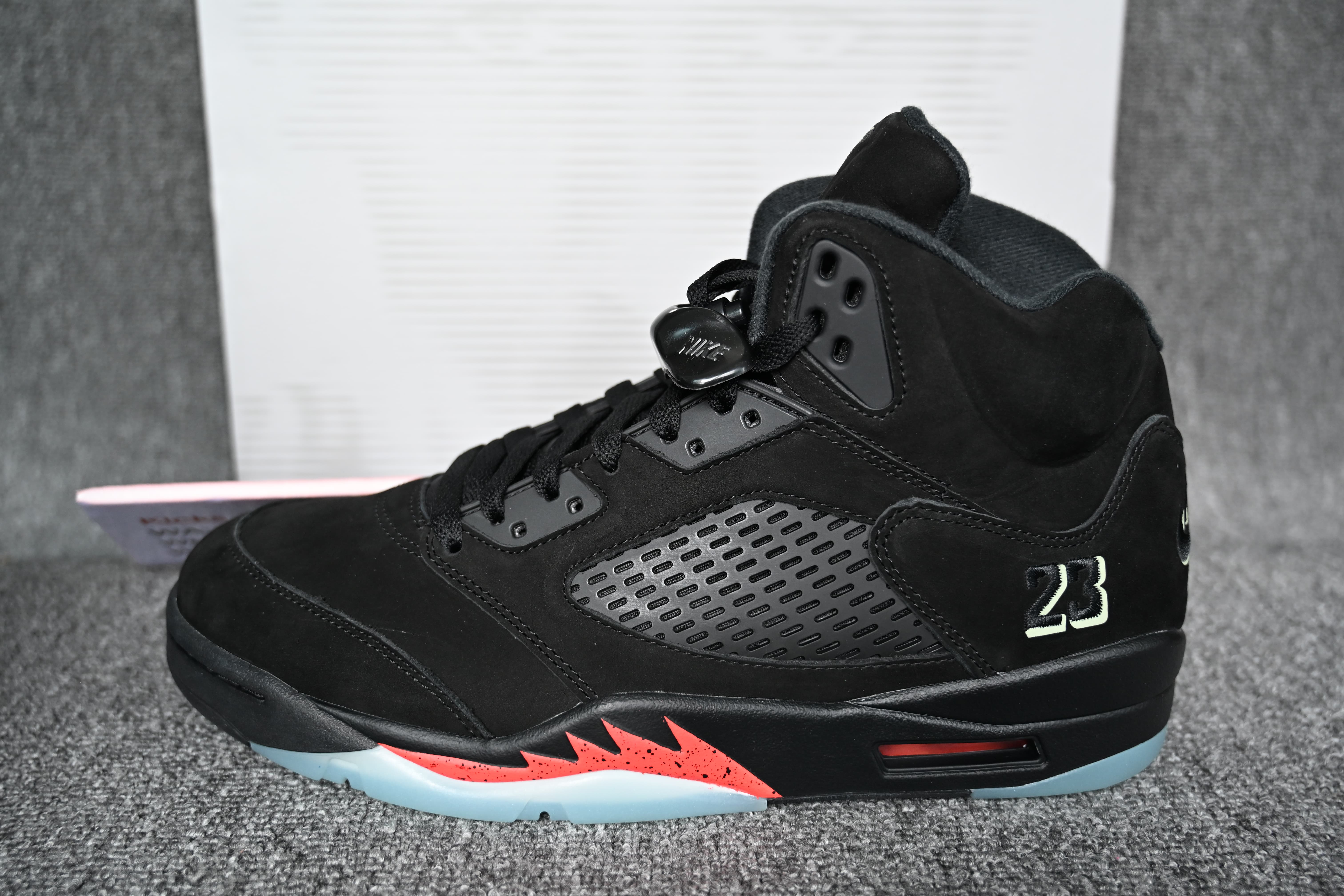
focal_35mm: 30
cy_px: 448
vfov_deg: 43.6
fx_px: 1120
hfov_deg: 61.9
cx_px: 672
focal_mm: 30
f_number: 4
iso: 800
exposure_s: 1/125
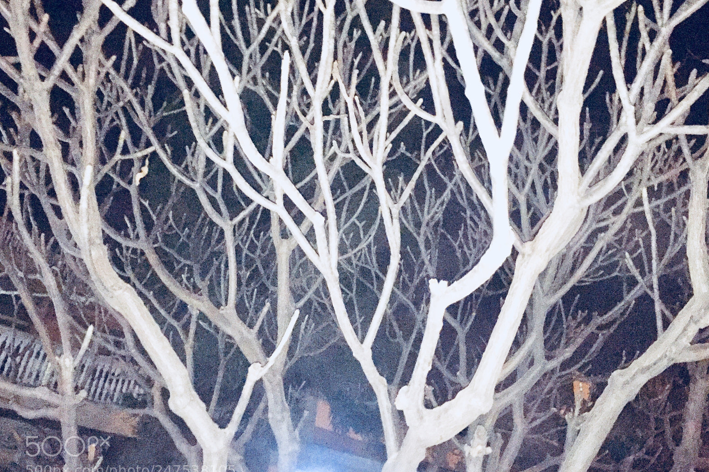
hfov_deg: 60.3
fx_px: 610
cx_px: 362
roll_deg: -6.9
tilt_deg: +28.5
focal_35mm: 31
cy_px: 233
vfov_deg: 42.3
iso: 2000
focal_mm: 4.15
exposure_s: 1/17
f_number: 2.2
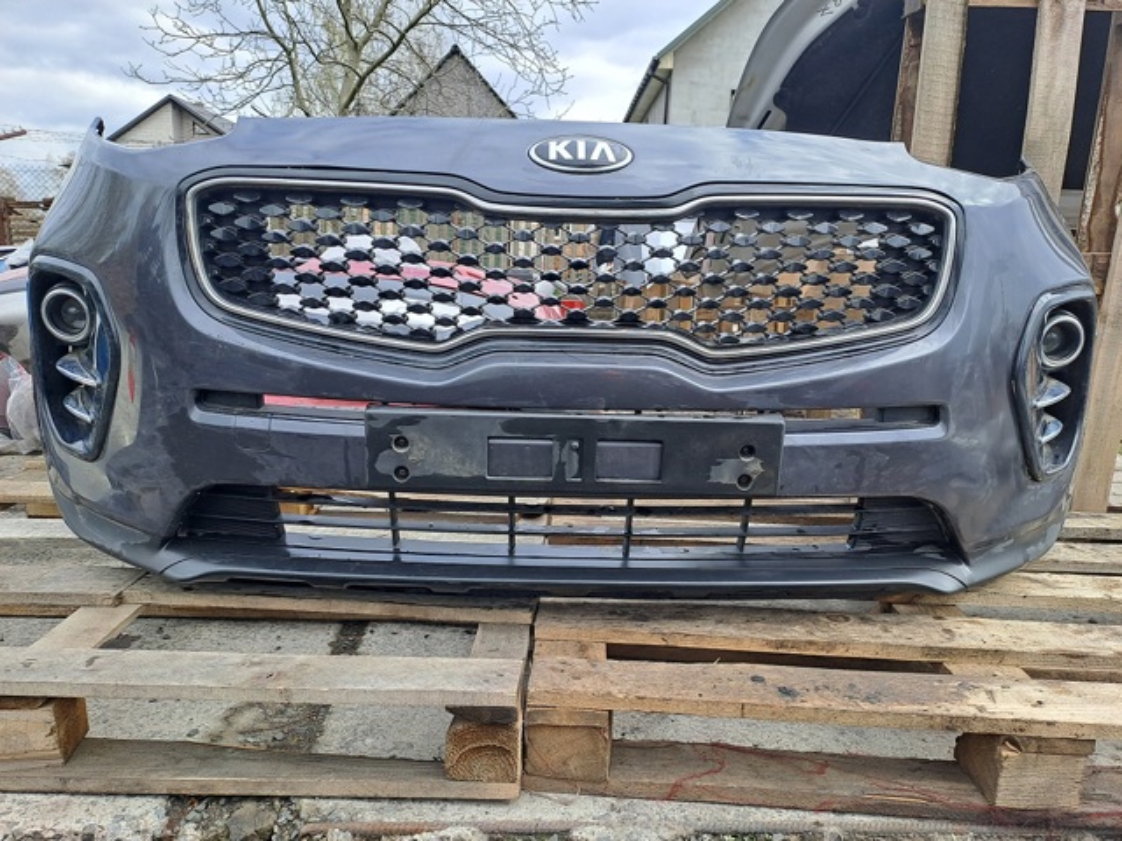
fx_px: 810
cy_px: 420
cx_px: 561
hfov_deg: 69.4
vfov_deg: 54.9
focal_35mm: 25
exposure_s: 1/419
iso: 32
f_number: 1.8
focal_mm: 4.65
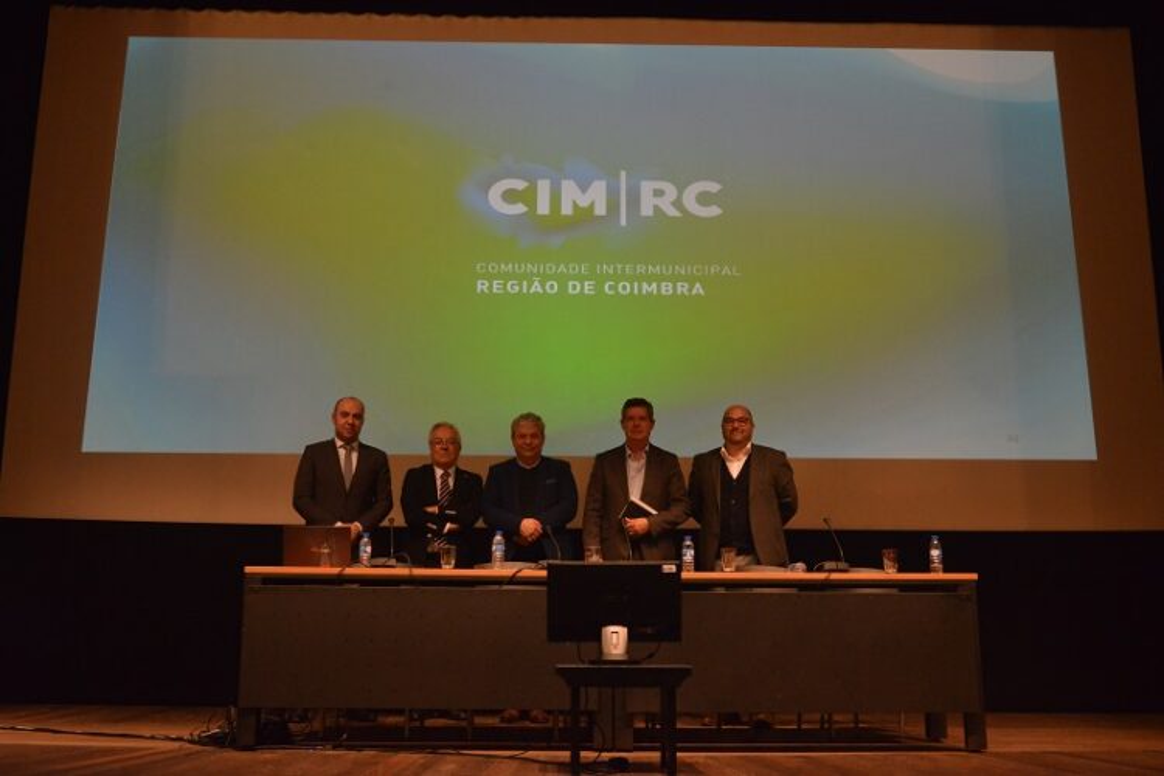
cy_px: 388
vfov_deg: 35.1
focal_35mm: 38
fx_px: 1229
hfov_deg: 50.7
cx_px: 582
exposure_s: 1/160
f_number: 6.3
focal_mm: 38
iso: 4000
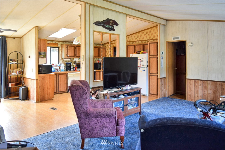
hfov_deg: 67.4
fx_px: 169
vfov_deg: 47.9
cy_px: 75
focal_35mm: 27
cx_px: 112
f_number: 4
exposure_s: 1/60
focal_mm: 18
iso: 800
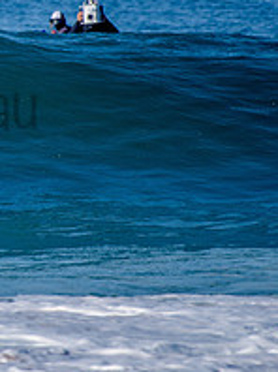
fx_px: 15131
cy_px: 85
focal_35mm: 1410
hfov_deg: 1.1
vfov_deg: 1.4
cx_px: -162
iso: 125
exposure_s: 1/1600
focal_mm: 500
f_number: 5.6
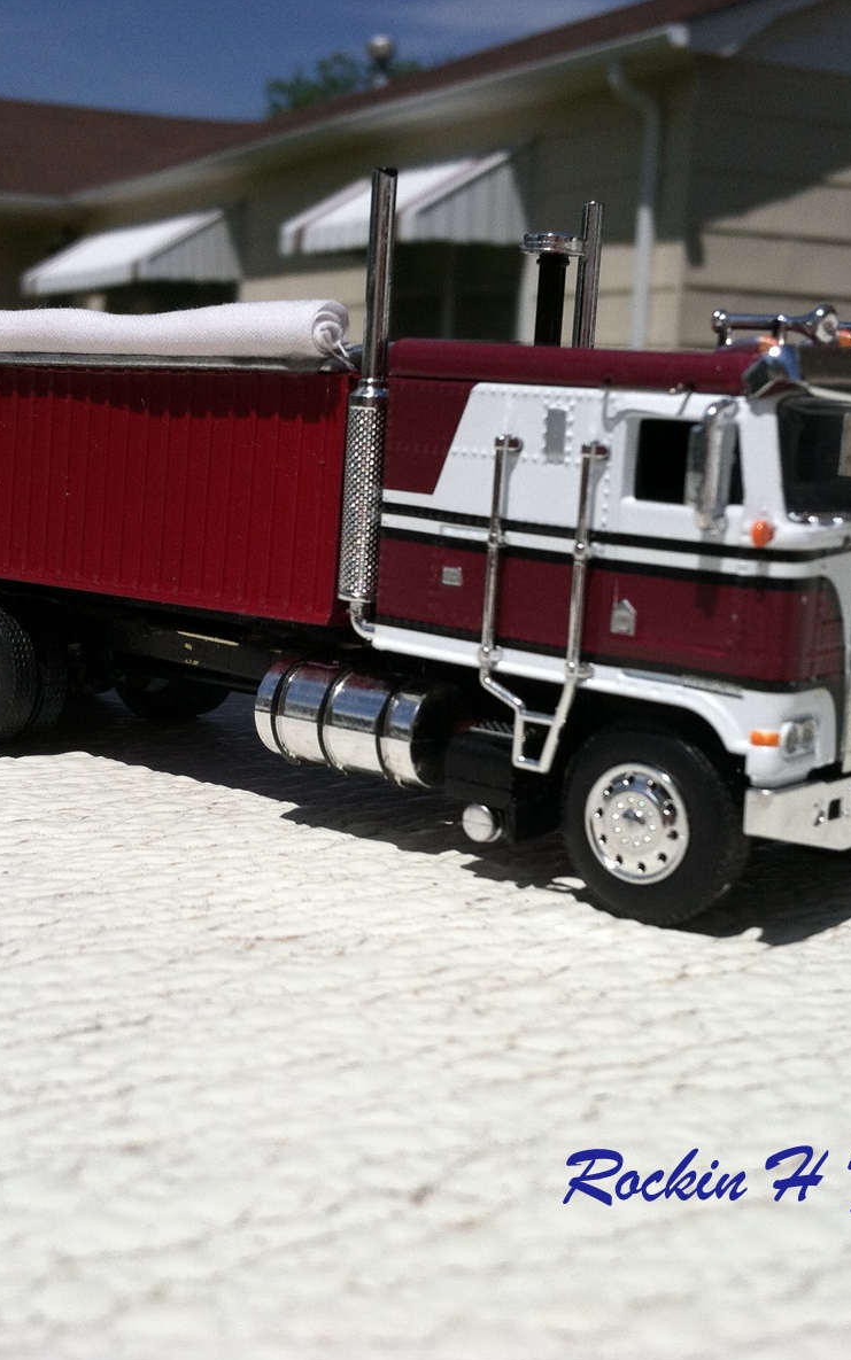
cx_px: 362
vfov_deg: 40.3
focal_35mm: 50
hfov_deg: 25.8
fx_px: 1855
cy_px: 685
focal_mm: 3.85
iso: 80
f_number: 2.8
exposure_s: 1/4286
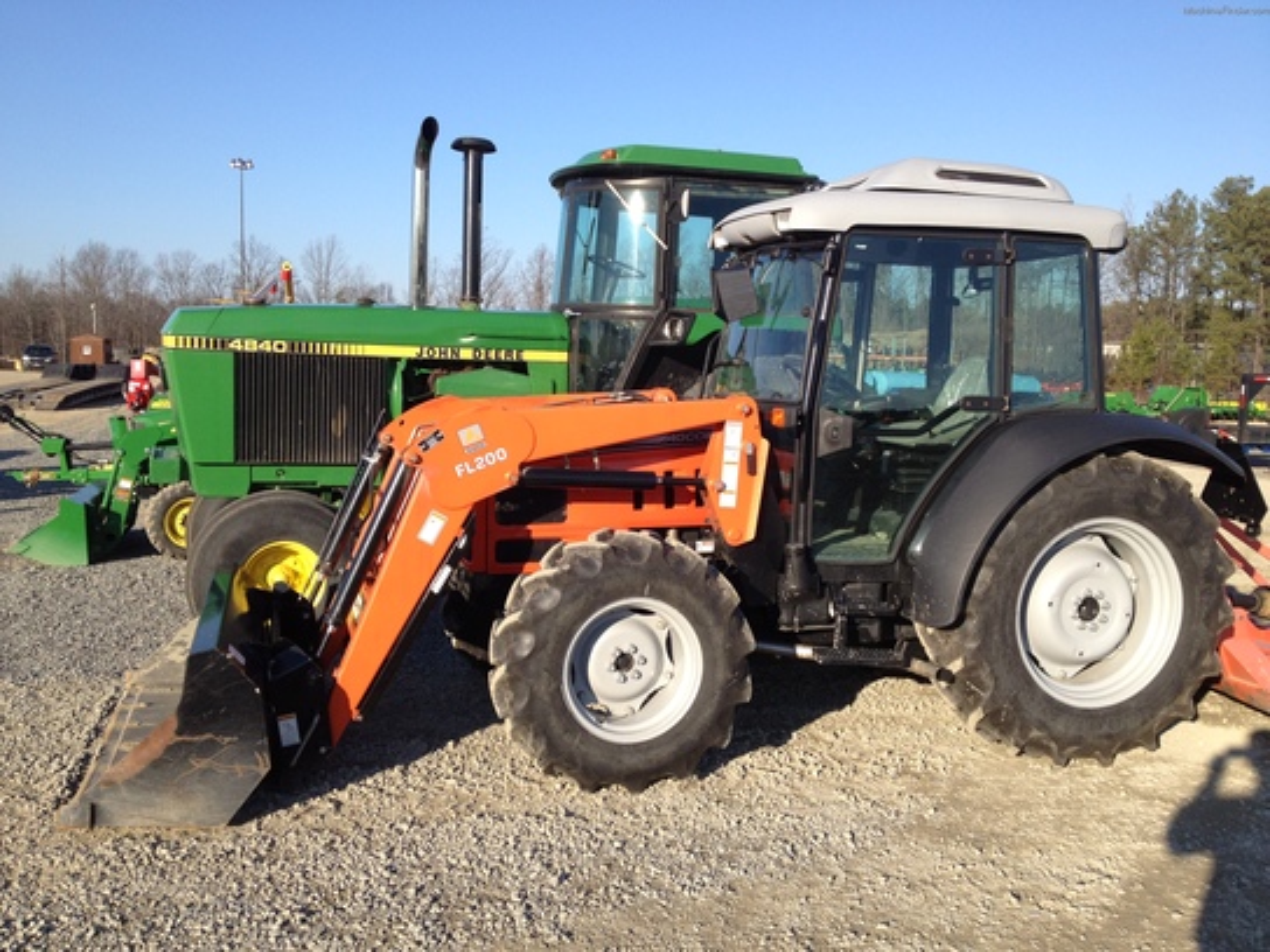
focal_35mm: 35
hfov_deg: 52.6
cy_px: 476
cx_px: 635
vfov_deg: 40.7
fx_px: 1284
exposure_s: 1/968
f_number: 2.4
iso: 64
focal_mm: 4.28
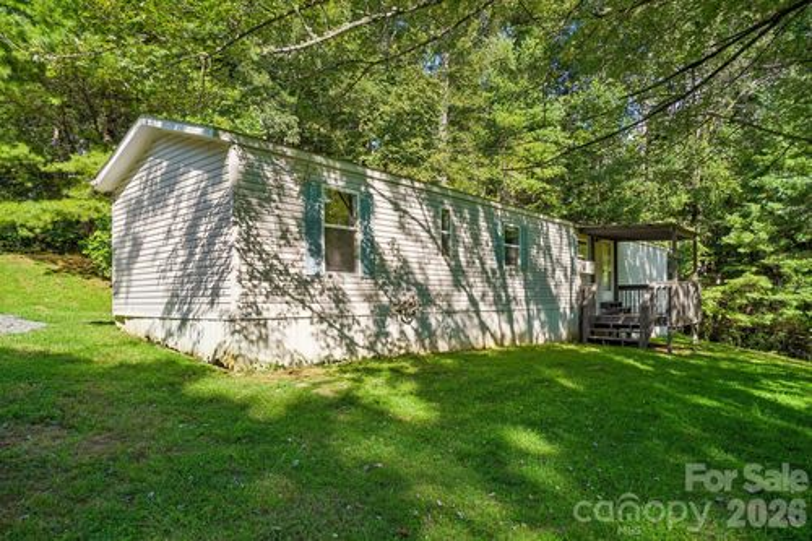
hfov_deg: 81.2
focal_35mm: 21
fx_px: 473
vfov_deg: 59.5
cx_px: 406
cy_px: 270
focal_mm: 14
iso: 100
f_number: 8
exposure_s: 1/125
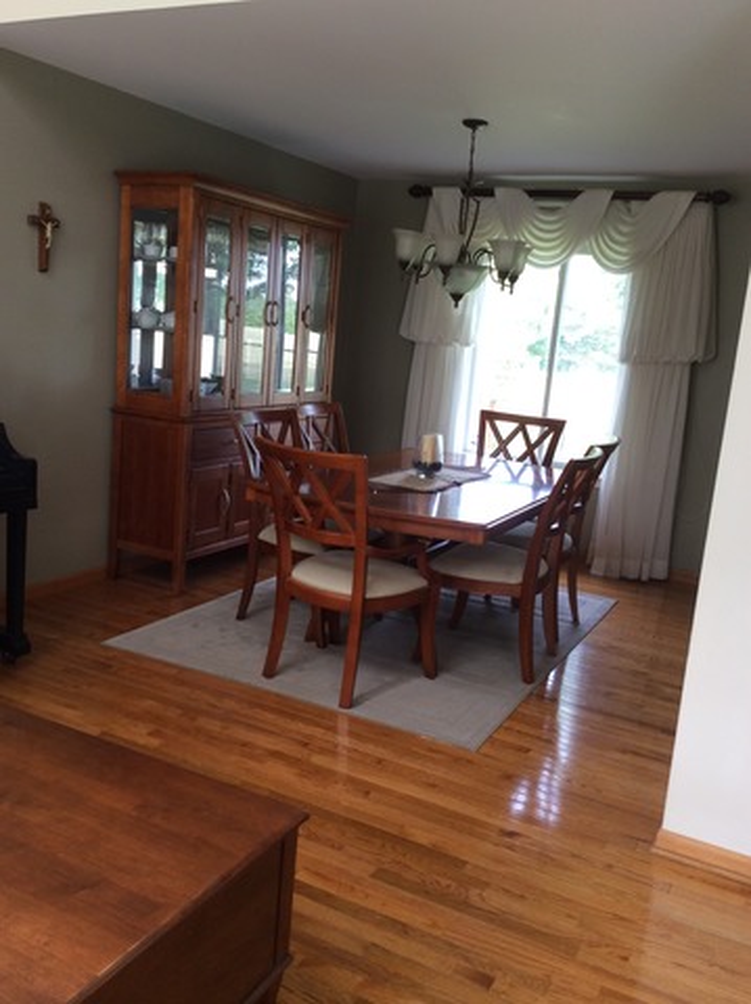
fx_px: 956
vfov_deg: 55.4
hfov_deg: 42.9
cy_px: 502
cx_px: 376
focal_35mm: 33
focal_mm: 3.3
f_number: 2.4
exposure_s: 1/30
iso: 32
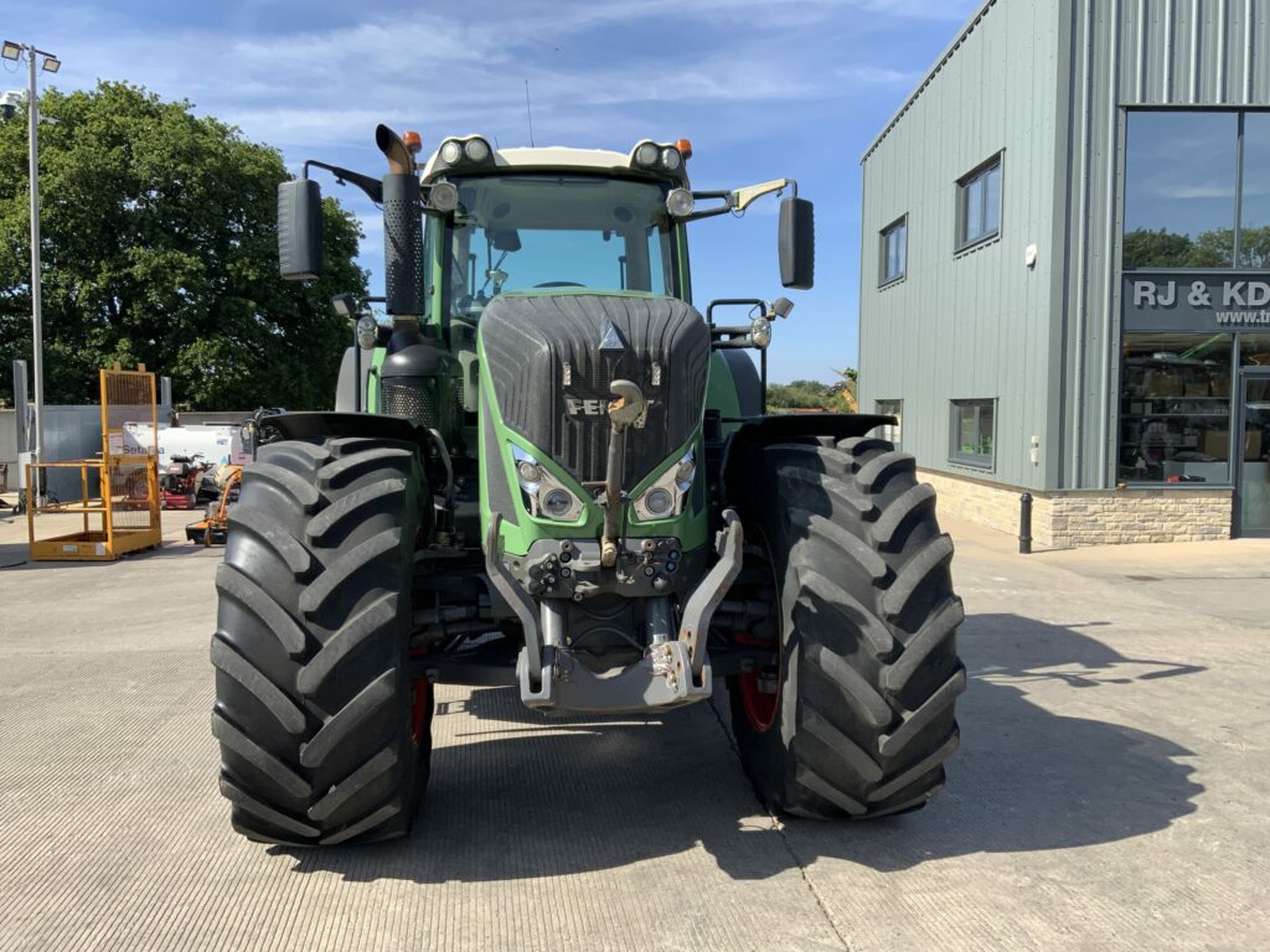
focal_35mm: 29
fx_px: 1064
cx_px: 635
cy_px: 476
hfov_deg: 61.7
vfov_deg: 48.2
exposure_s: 1/1168
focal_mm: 3
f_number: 1.8
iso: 16
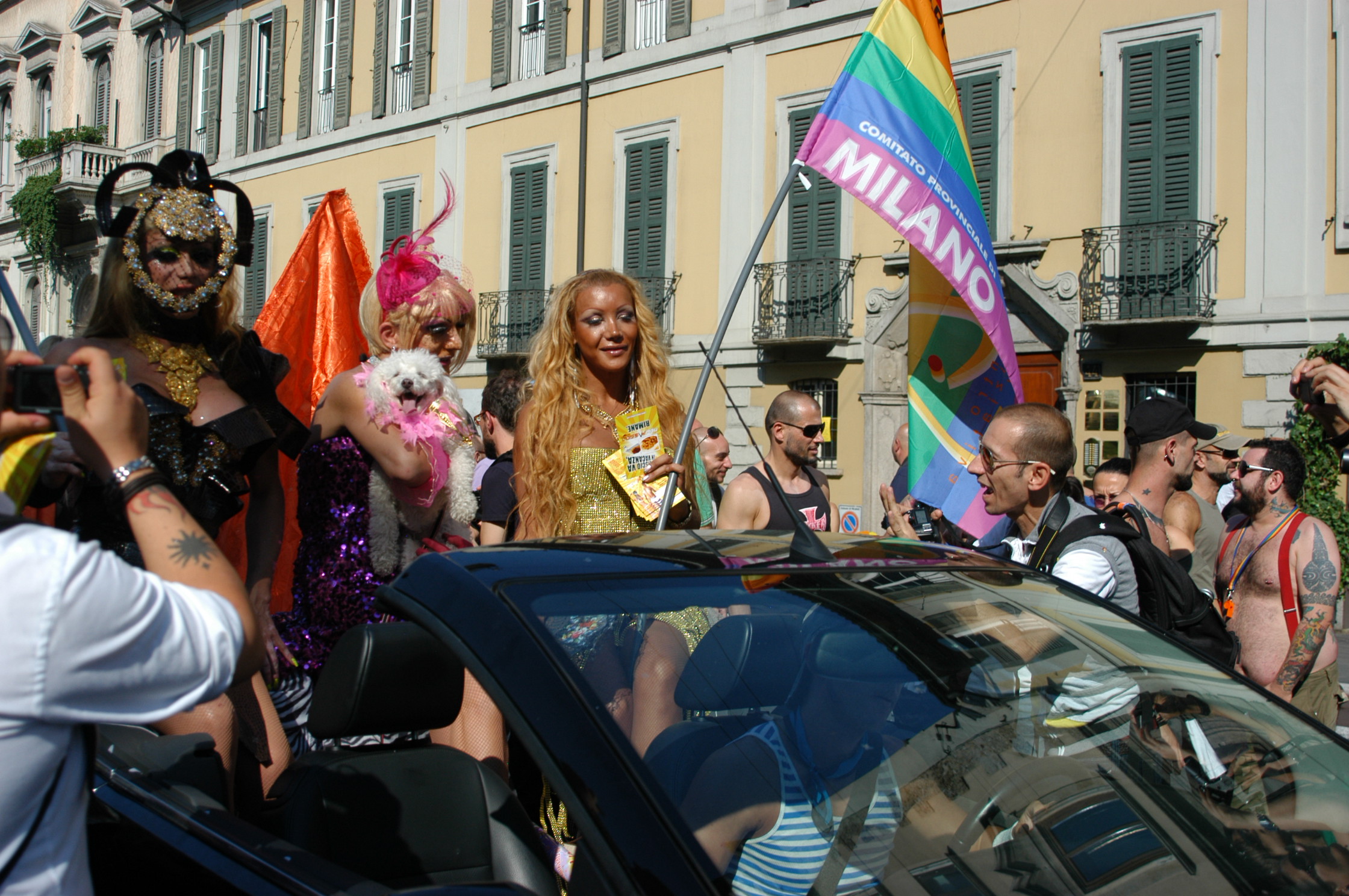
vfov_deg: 31.8
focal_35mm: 42
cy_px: 448
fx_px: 1572
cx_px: 674
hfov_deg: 46.4
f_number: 4.5
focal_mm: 28
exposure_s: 1/1600
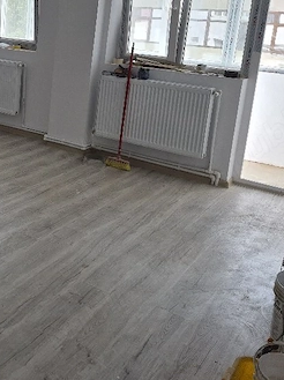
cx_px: -10
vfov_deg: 44.1
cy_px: 121
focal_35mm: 42
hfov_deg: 31.3
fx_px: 460
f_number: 1.8
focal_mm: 5.4
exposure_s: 1/1111
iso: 80
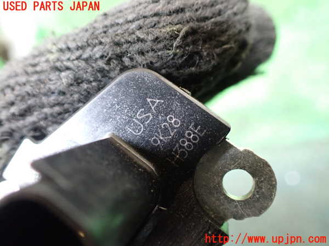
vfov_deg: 46.8
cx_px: 164
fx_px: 285
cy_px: 123
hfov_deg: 60.0
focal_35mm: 30
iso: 800
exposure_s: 1/80
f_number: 2.3
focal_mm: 5.4
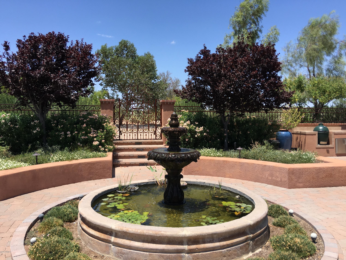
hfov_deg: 61.7
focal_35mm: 29
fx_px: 290
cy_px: 130
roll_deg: -0.4
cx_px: 173
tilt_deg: -1.0
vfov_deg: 48.2
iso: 25
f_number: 2.2
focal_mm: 4.15
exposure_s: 1/1451
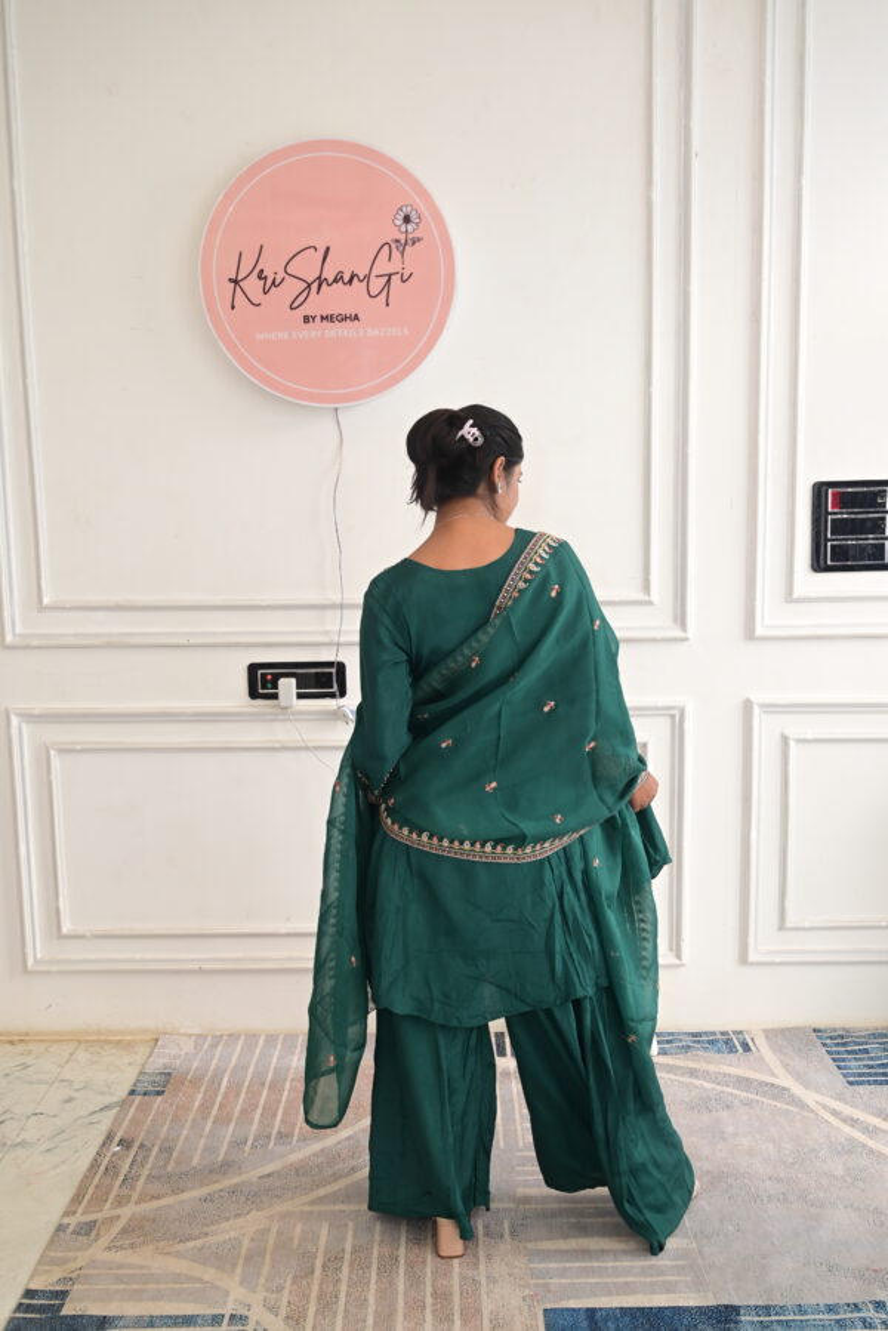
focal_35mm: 34
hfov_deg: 39.4
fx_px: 1238
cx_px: 444
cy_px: 666
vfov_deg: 56.5
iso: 640
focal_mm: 33.5
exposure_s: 1/250
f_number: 6.3
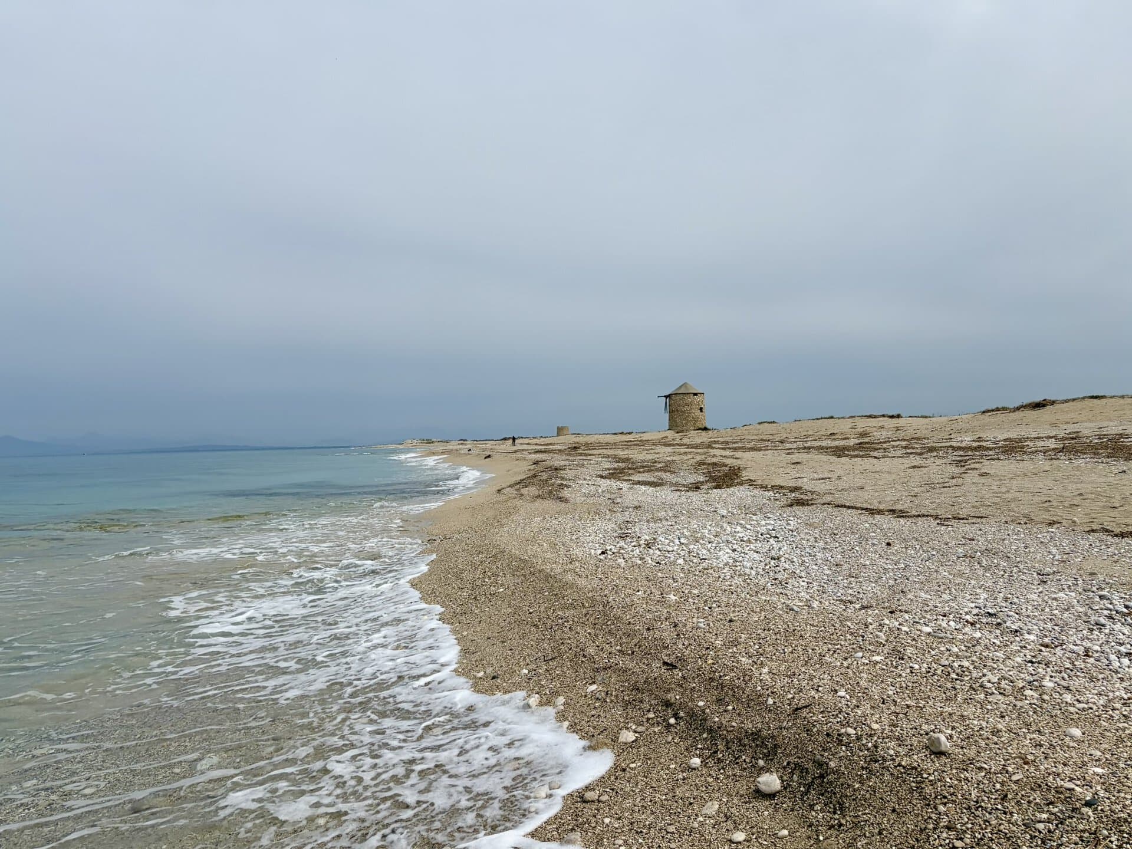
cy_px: 424
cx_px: 566
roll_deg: +2.1
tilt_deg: +1.4
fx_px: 850
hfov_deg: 67.3
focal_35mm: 26
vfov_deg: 53.1
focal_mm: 5.96
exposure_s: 1/11905
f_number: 1.6
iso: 50
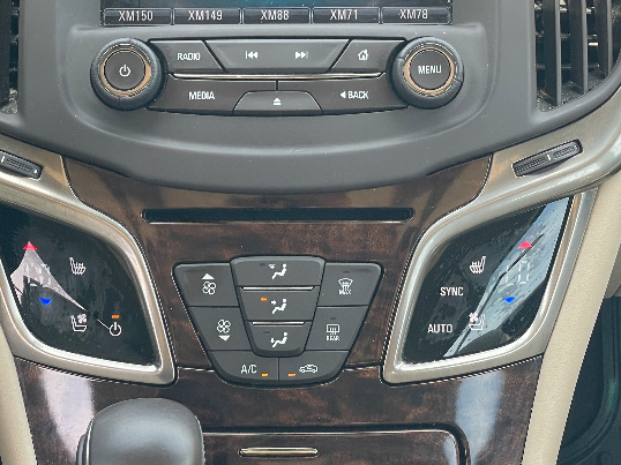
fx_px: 1775
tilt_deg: -32.5
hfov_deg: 19.8
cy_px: 152
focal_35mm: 99
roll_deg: -0.4
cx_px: 267
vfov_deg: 14.9
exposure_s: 1/122
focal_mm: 6
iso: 40
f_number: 2
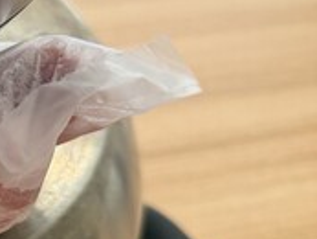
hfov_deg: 19.7
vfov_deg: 17.8
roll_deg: -2.0
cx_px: -189
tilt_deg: -42.0
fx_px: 761
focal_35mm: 83
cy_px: 118
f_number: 1.78
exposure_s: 1/60
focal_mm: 6.76
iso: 400
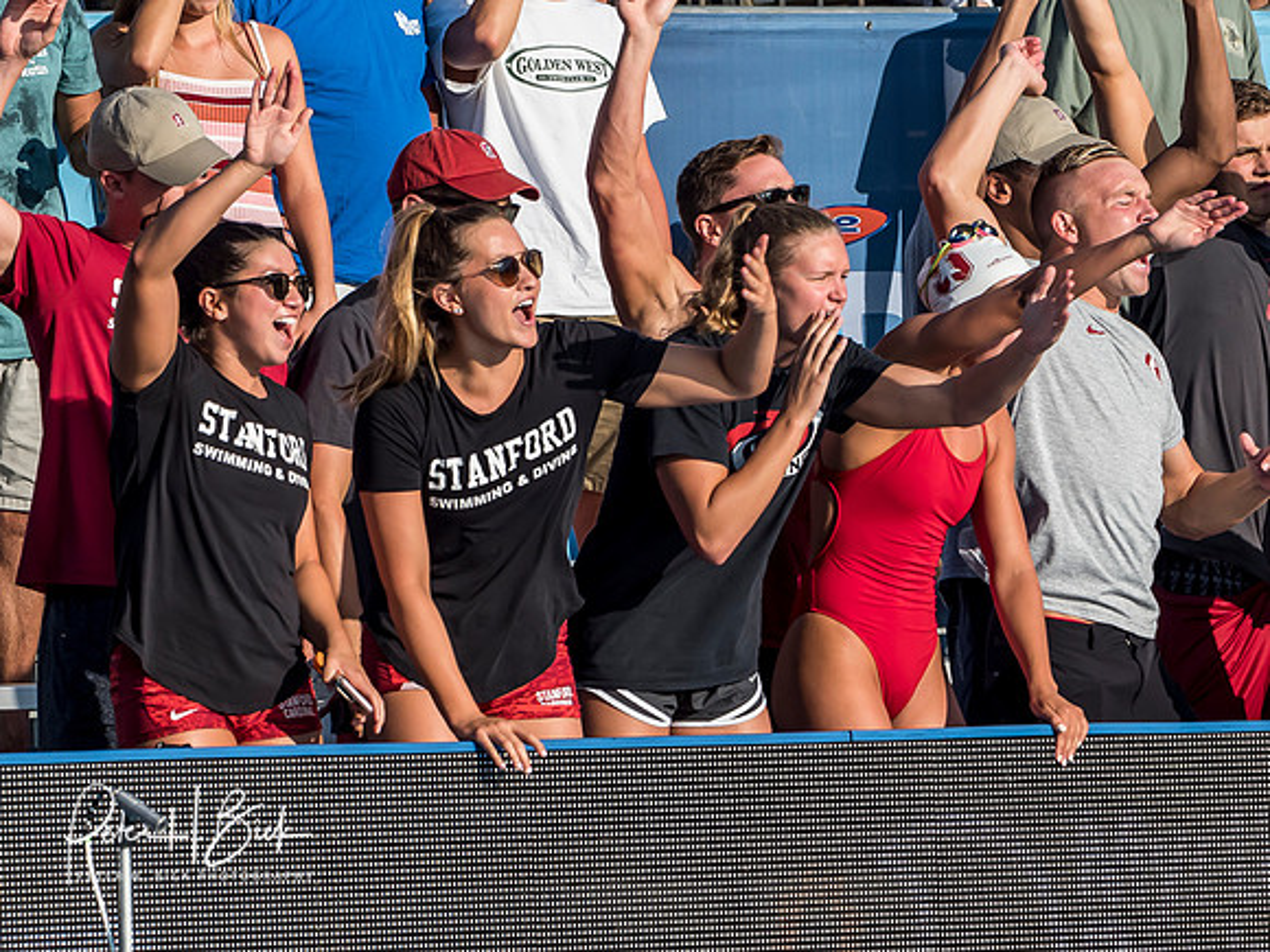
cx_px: 433
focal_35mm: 652
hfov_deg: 3.0
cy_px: 228
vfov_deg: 2.3
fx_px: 23926
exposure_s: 1/1600
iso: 250
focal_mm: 200
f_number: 5
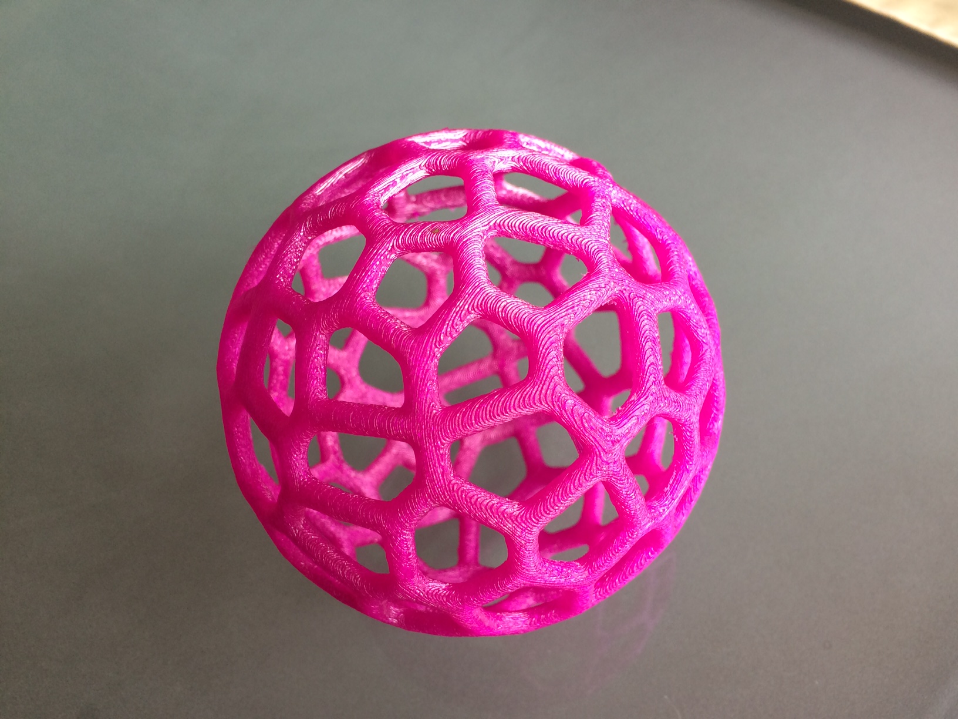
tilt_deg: -61.3
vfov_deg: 48.2
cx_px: 479
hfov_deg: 61.7
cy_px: 360
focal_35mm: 29
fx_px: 803
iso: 32
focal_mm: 4.15
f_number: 2.2
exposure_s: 1/30
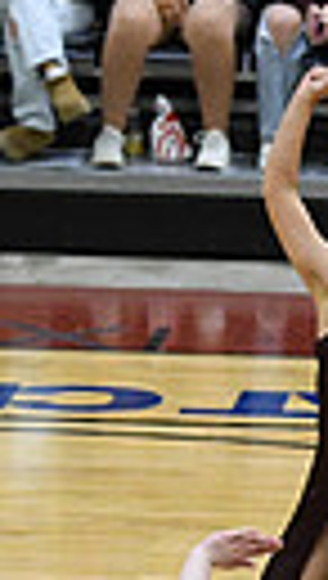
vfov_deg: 4.4
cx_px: 1087
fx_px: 7619
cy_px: 461
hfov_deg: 2.4
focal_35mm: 495
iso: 4000
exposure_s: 1/400
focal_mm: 70
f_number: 3.5
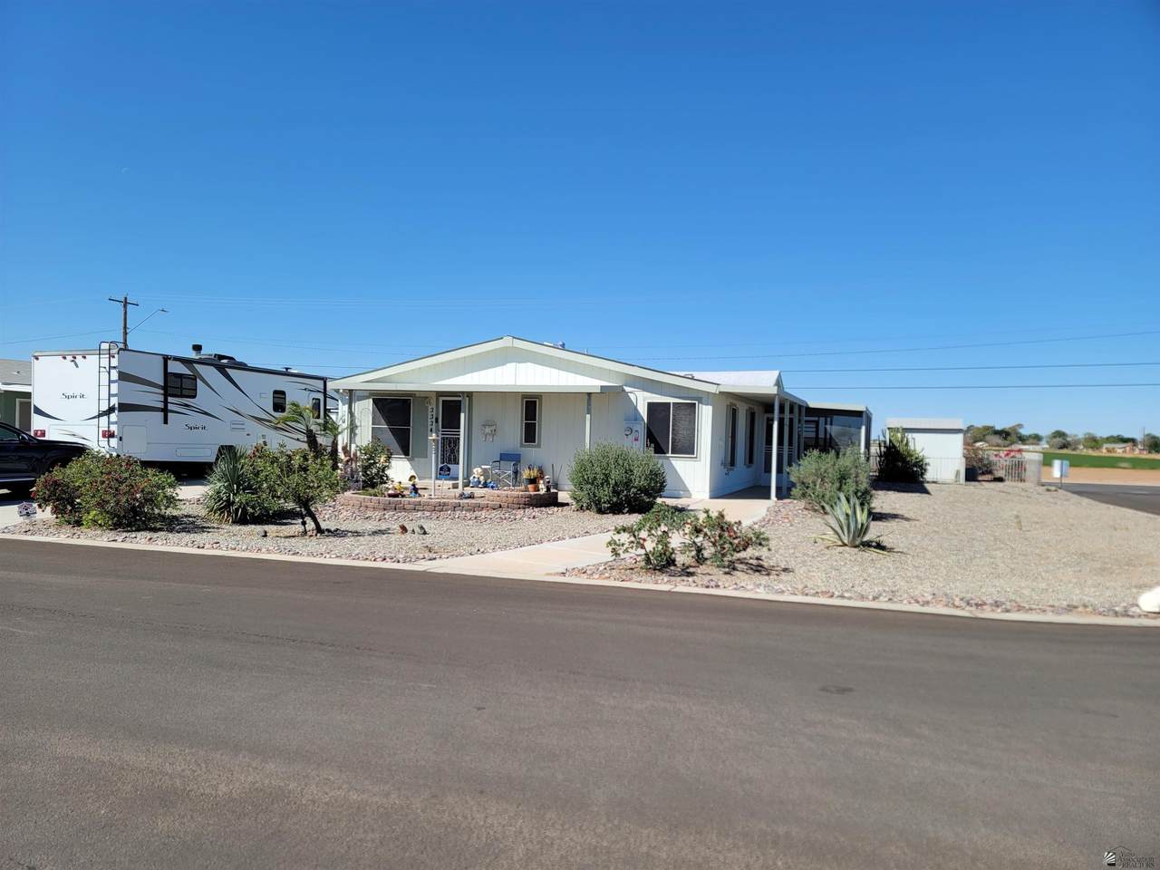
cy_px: 435
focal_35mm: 25
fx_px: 838
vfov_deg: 54.9
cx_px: 580
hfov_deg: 69.4
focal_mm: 7
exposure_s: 1/1129
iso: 20
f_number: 1.8
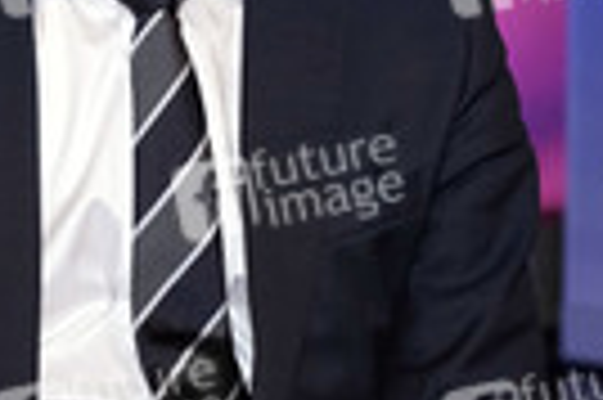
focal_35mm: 151
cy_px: 76
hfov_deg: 13.6
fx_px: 2526
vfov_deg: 9.0
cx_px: 169
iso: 1600
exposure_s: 1/125
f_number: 4.5
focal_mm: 45
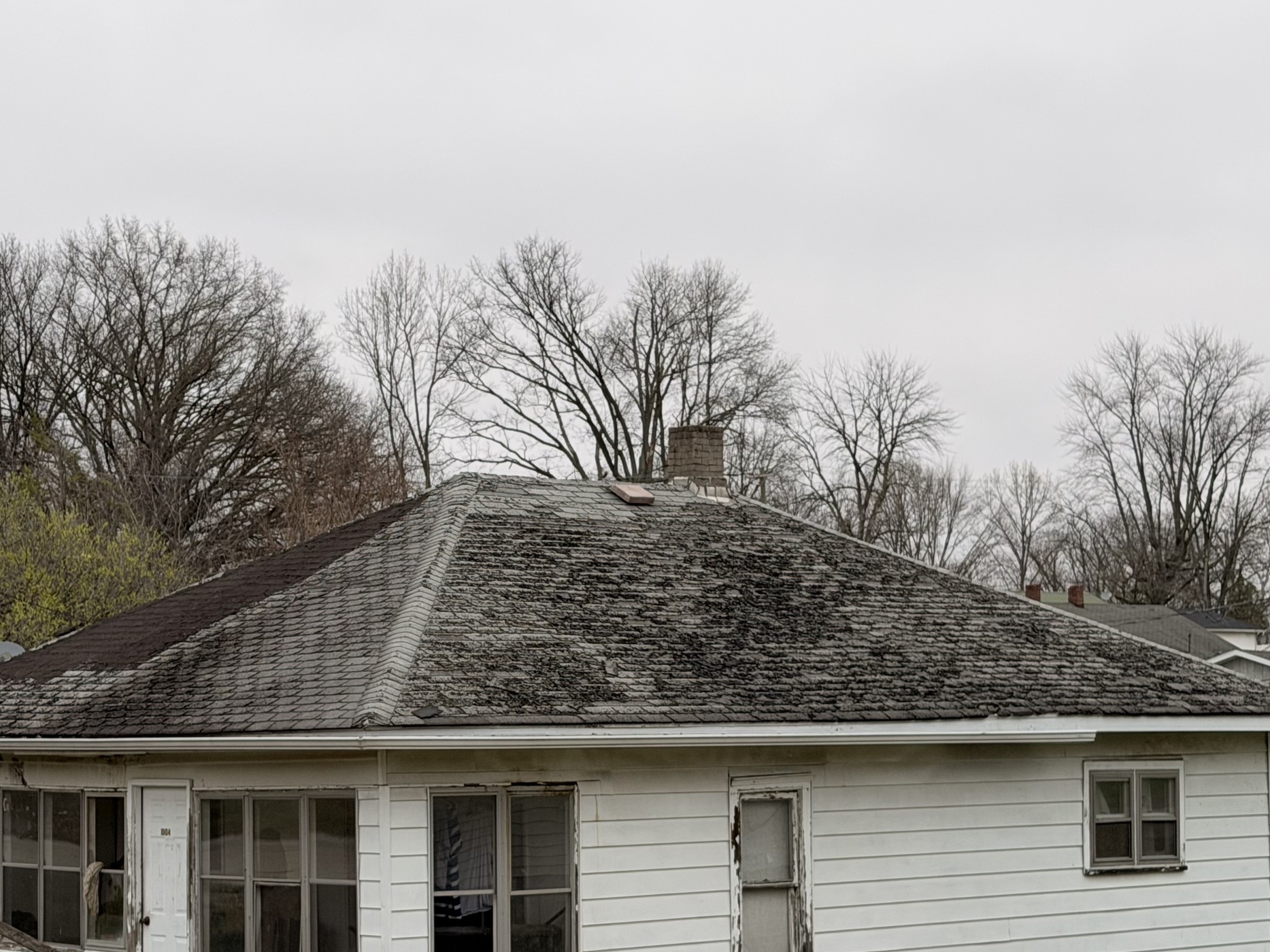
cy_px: 640
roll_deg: +0.8
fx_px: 2898
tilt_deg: +2.4
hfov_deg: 24.7
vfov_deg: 18.6
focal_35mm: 79
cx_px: 566
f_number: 1.78
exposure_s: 1/2208
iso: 64
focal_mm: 6.76
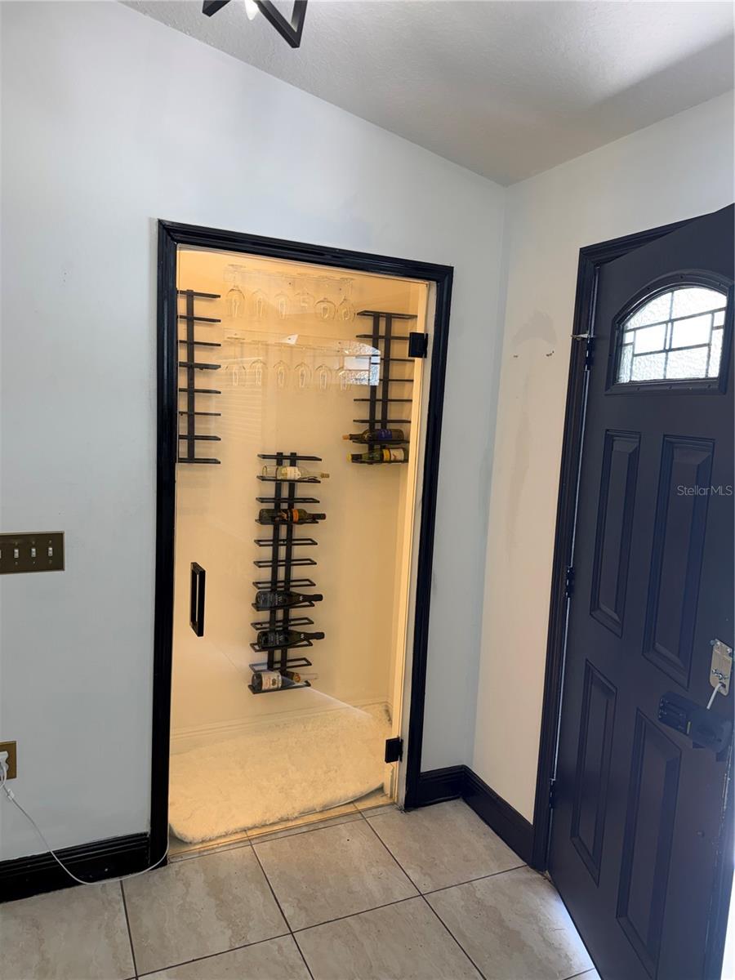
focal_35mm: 24
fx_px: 679
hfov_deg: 56.8
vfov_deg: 71.6
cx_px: 368
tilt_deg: -6.0
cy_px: 490
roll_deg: -1.9
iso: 64
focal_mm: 6.76
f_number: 1.78
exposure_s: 1/120
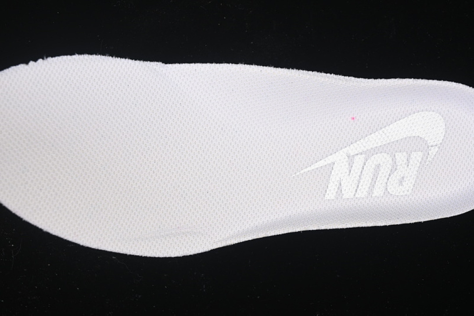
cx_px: 237
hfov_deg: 27.0
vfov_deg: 18.2
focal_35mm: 75
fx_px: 987
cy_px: 158
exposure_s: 1/100
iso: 160
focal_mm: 50
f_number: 7.1
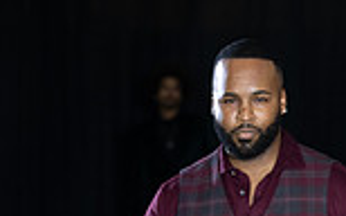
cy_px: 486
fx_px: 3430
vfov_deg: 3.6
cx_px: 265
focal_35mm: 364
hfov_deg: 5.8
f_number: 5
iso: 1250
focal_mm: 122
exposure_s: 1/160
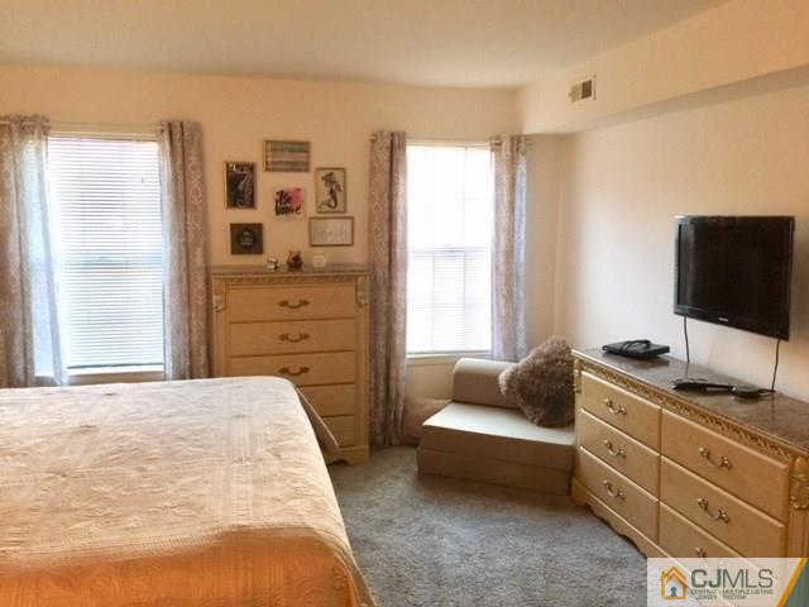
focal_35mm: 29
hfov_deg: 61.7
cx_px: 404
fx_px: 678
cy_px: 304
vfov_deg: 48.2
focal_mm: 4.15
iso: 40
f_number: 2.2
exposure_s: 1/15
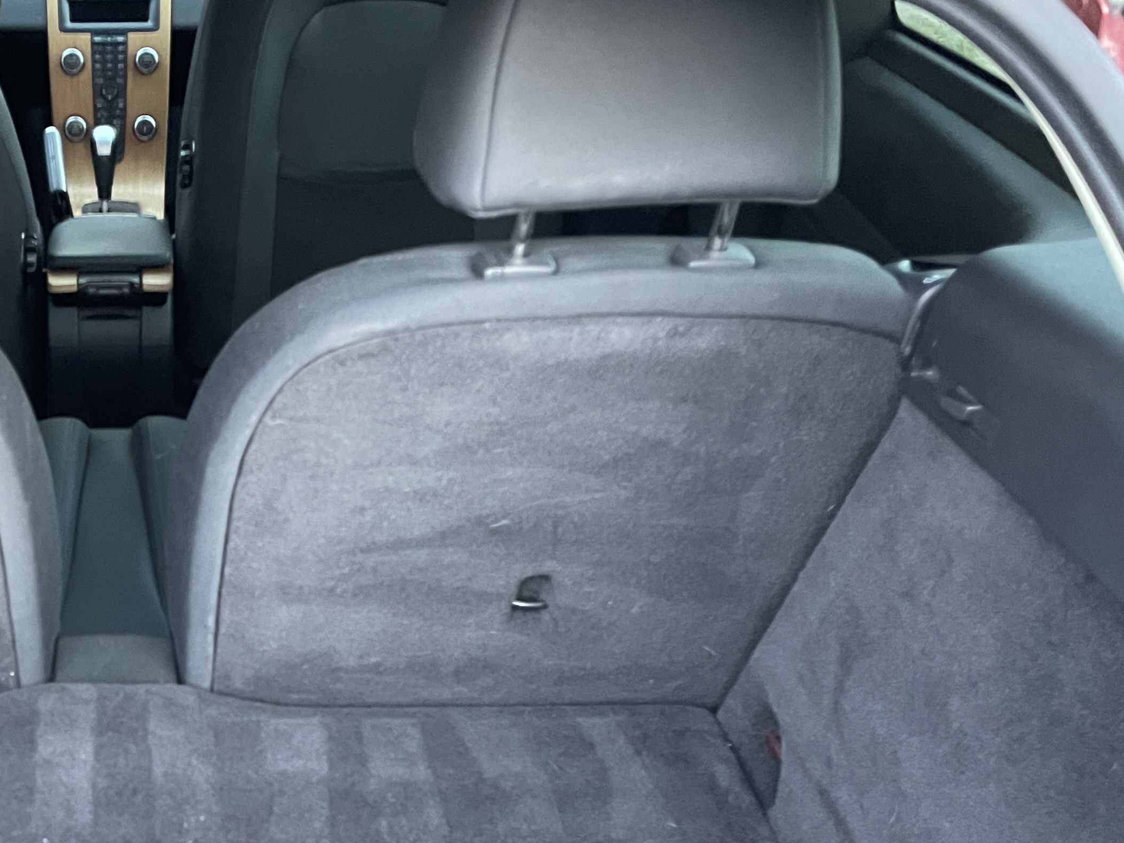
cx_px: 119
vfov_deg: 28.4
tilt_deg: -34.2
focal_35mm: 50
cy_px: 686
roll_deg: +0.7
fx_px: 1623
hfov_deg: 36.0
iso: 500
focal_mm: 4.2
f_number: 1.6
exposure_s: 1/47
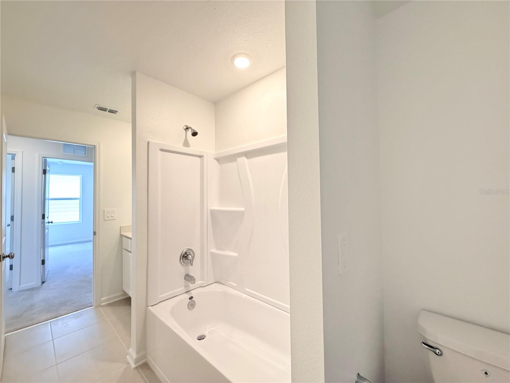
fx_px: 206
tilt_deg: +1.2
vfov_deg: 85.7
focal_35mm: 14
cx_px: 255
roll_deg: +1.0
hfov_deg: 102.1
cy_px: 192
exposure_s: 1/60
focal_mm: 2.22
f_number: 2.2
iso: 640
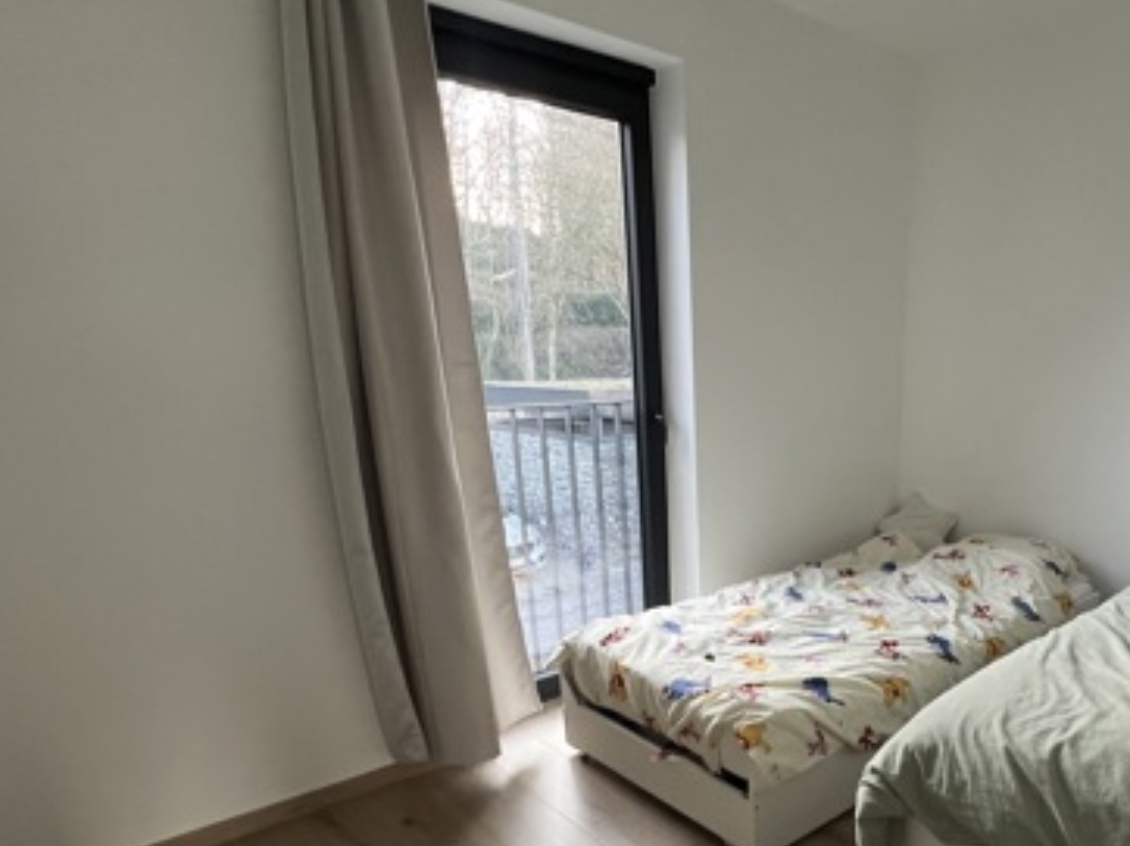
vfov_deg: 56.6
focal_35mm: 23
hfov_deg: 71.0
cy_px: 609
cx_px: 784
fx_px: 750
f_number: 1.8
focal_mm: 1.57
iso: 200
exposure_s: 1/99
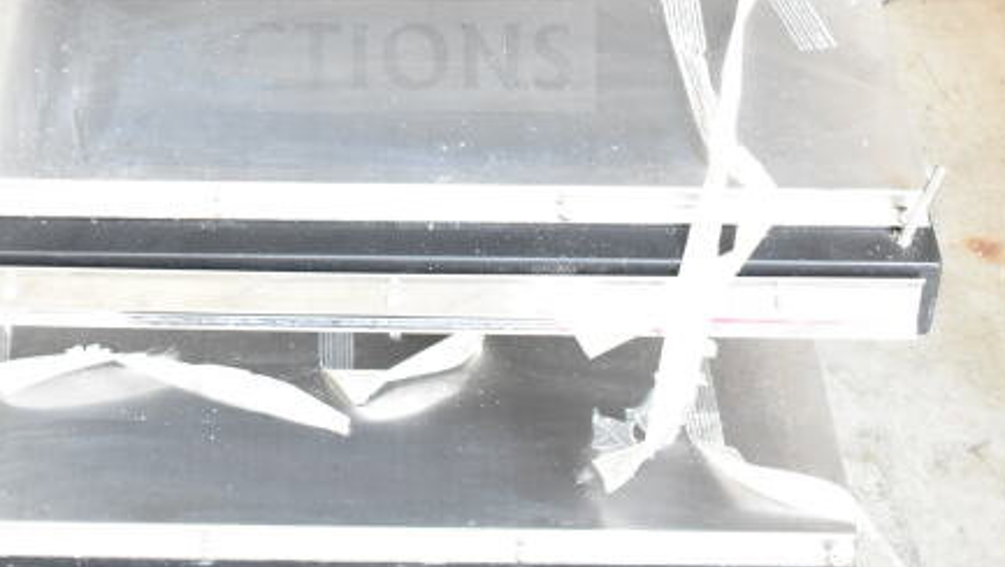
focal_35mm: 73
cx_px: 334
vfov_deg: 16.0
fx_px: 1946
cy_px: -74
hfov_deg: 28.8
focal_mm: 22
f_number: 3.8
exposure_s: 1/40
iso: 1600
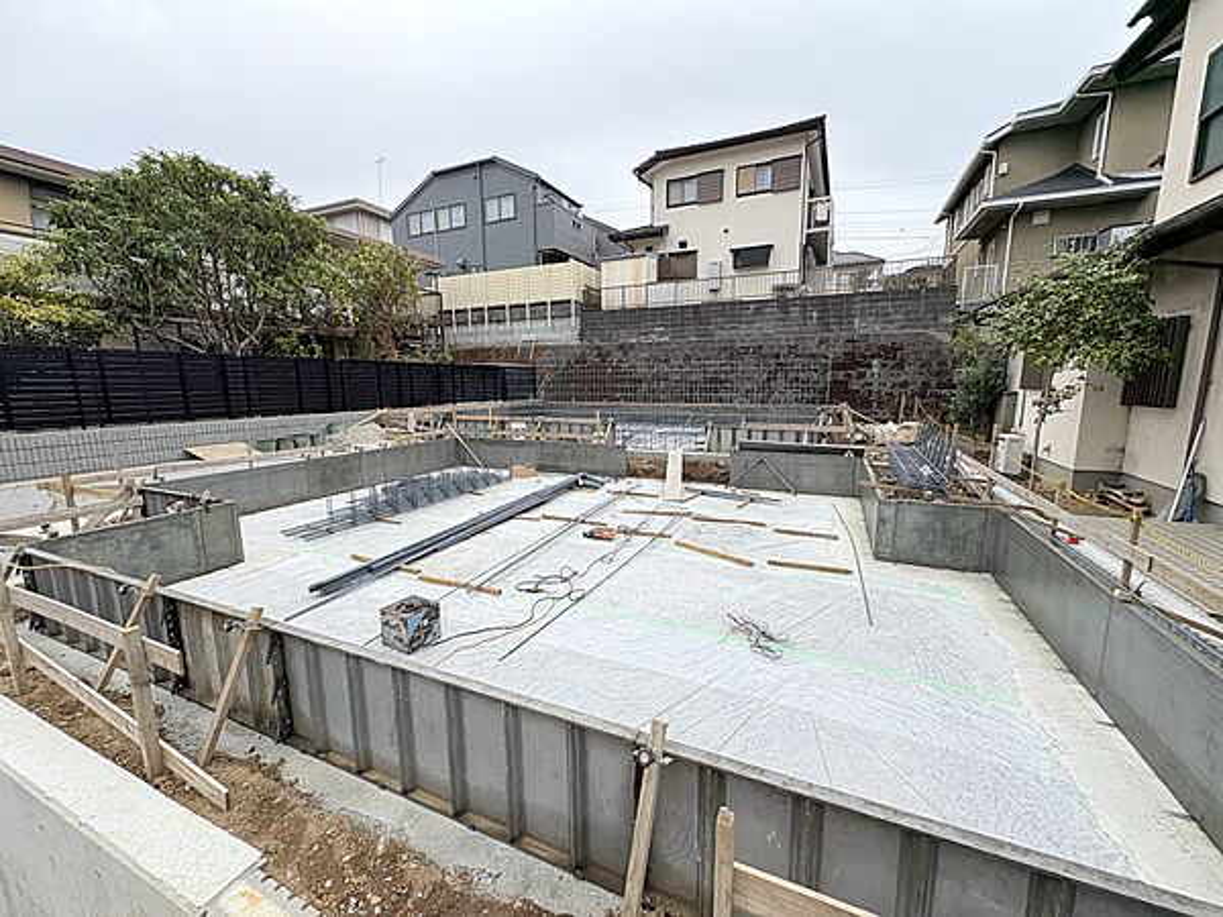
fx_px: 495
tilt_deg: -9.6
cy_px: 458
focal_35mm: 14
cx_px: 612
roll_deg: -0.6
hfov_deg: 102.1
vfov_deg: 85.7
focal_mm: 2.22
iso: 40
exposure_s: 1/687
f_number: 2.2
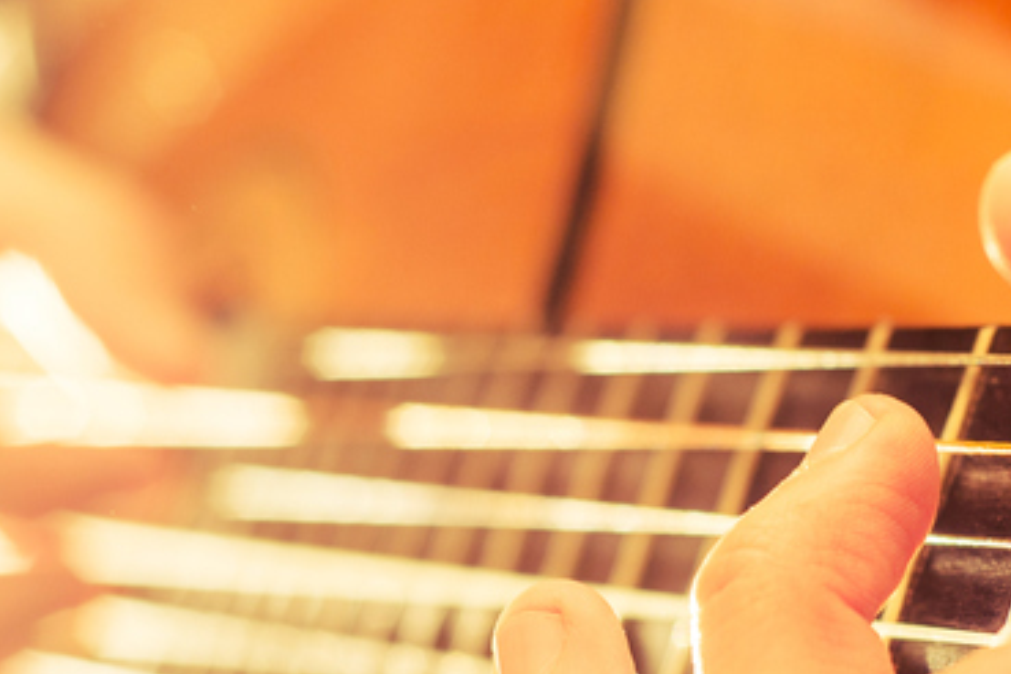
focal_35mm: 170
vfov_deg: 8.1
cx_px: 633
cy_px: 574
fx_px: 4774
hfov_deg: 12.1
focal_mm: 50
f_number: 3.5
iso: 100
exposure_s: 1/125
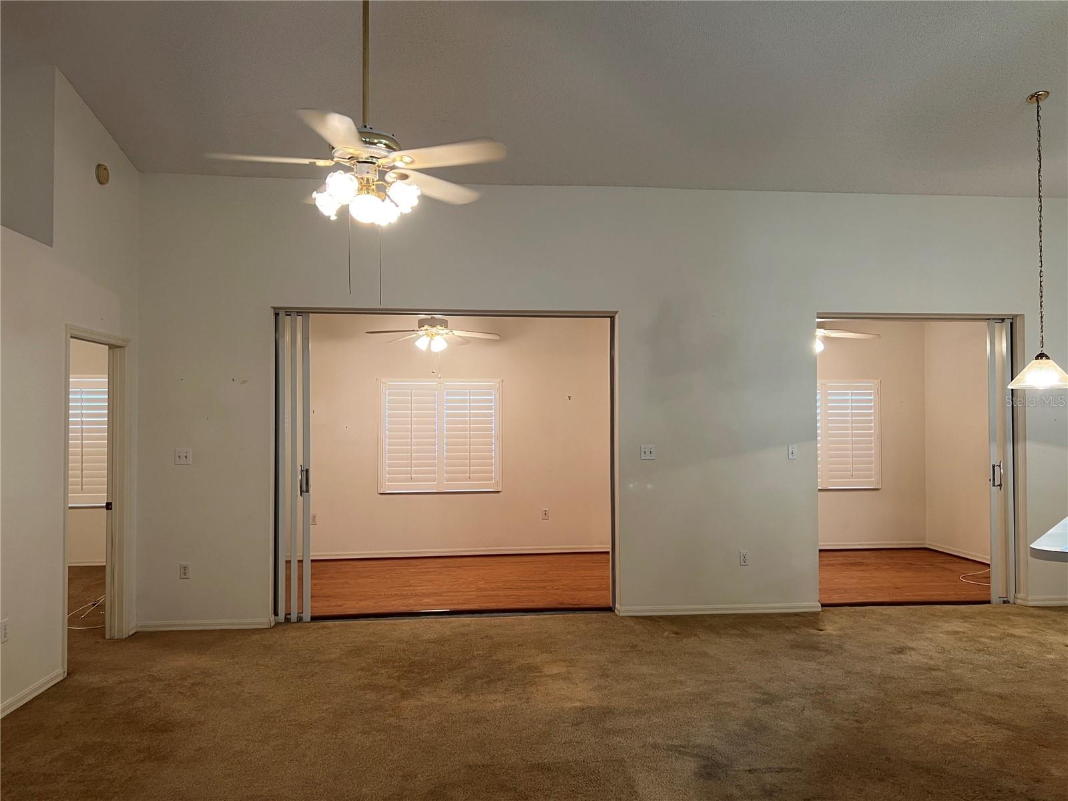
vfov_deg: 53.1
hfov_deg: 67.3
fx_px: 802
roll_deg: +0.0
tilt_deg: +0.4
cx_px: 534
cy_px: 400
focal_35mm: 26
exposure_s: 1/60
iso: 100
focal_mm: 5.7
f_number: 1.5
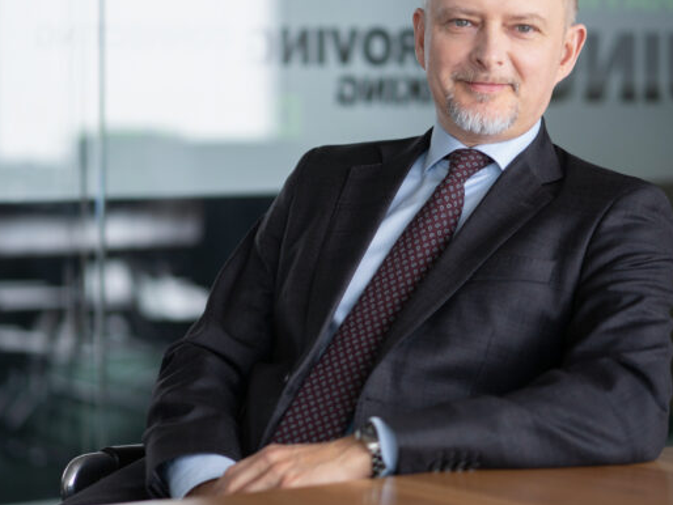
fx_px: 2373
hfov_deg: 16.1
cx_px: 257
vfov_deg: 12.2
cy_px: 207
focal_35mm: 122
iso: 160
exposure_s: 1/125
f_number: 1.8
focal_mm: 85
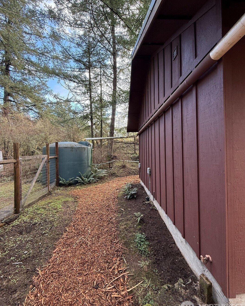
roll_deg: +0.1
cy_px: 151
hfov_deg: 84.0
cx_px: 125
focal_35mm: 15
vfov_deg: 96.8
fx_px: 136
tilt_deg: +0.1
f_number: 2.2
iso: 125
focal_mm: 2.22
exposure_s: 1/100
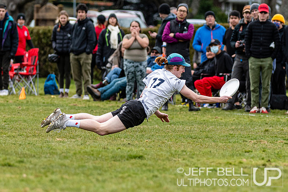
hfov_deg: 3.4
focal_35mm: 615
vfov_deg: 2.2
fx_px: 4918
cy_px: 41
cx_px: 184
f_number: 4
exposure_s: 1/1600
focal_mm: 220
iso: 640
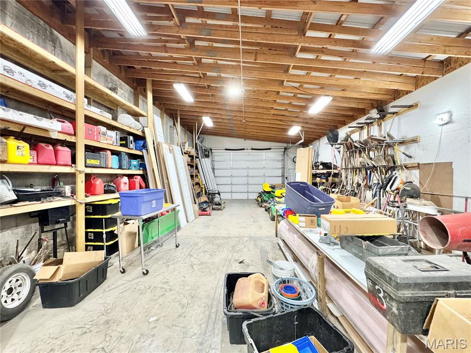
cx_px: 236
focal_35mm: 14
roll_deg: +0.1
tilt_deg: -0.5
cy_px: 176
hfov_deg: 102.1
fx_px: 190
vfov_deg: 85.7
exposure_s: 1/120
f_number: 2.2
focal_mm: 2.22
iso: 320
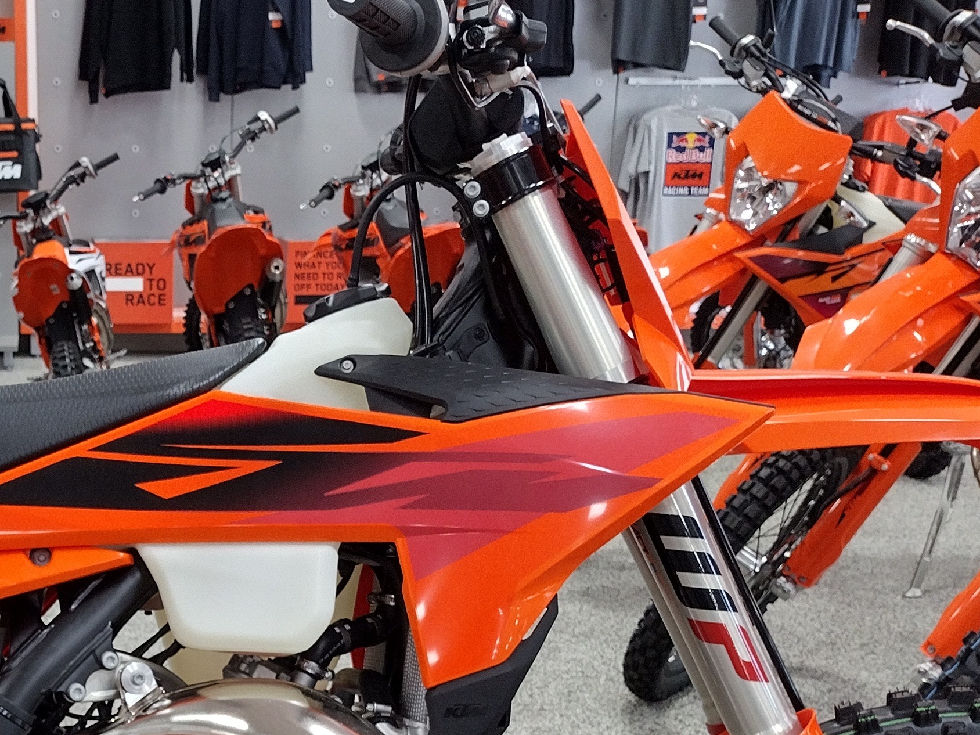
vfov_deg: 22.0
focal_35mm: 64
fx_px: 1812
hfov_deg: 29.3
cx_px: 147
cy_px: 751
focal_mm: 4.71
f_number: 1.7
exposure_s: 1/40
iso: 178
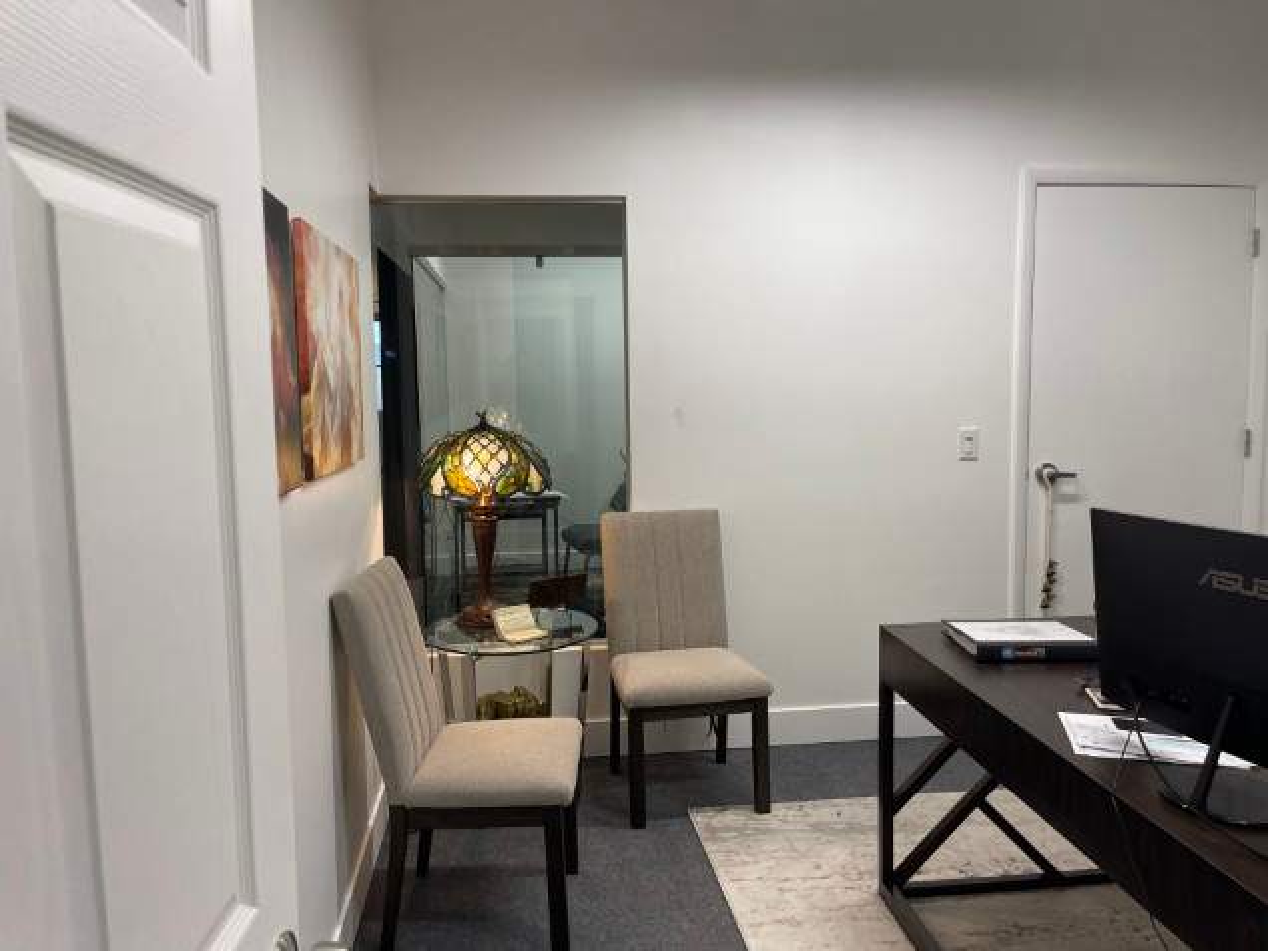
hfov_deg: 67.3
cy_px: 476
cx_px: 634
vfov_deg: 53.1
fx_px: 952
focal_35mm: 26
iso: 80
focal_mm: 5.1
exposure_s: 1/120
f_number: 1.6
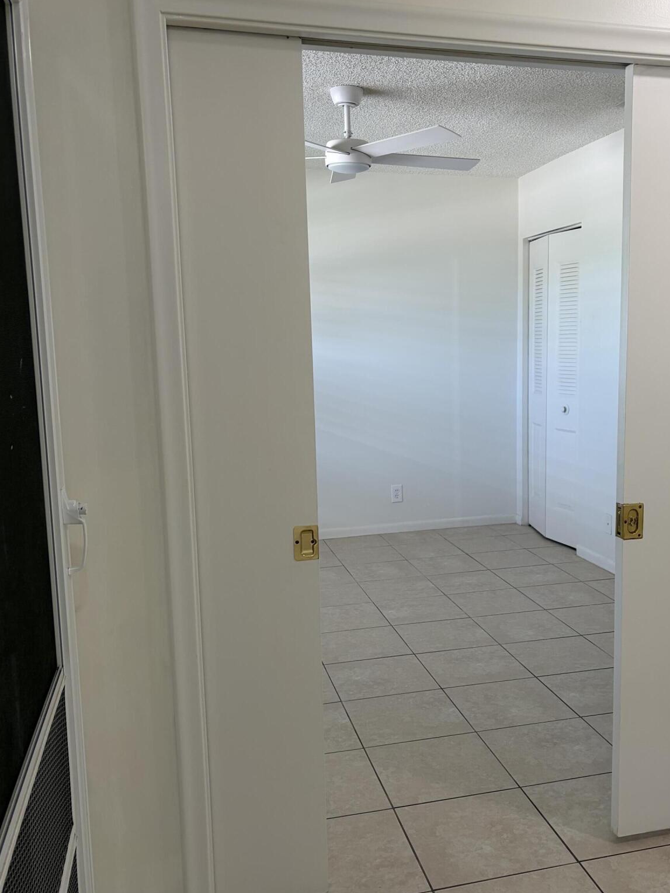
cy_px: 465
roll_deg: +1.0
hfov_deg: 41.5
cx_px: 424
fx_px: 877
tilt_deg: -7.9
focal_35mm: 34
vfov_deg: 53.9
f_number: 1.6
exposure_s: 1/60
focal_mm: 5.96
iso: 80
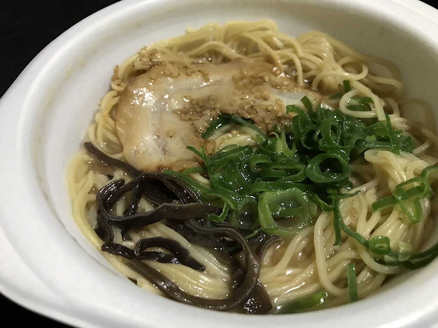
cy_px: 164
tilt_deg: -50.7
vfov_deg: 49.7
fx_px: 354
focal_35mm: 28
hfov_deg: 63.4
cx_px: 219
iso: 50
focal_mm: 3.99
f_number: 1.8
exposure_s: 1/15
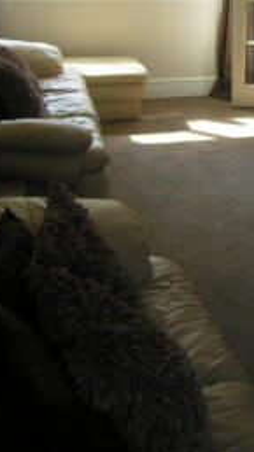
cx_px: 302
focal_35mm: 59
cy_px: 101
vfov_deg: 34.5
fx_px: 707
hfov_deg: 19.2
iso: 50
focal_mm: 6.1
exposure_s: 1/49
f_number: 3.2
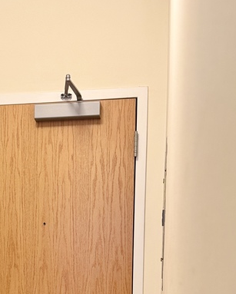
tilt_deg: -2.1
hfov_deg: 22.7
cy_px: 306
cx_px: 35
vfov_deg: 26.8
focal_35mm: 66
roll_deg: -0.9
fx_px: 576
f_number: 1.78
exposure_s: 1/118
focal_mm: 6.76
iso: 200
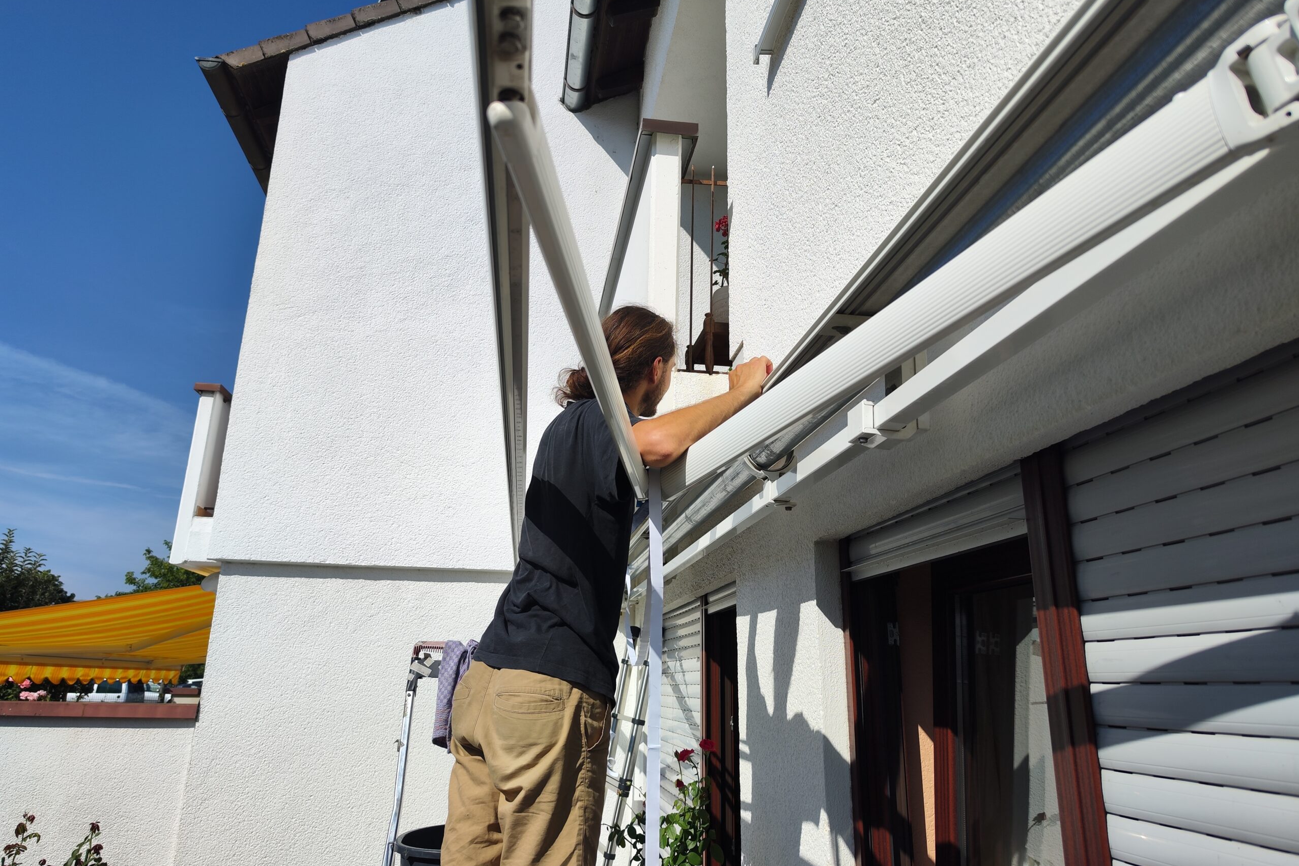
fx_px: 866
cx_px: 651
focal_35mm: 24
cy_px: 401
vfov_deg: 53.1
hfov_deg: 73.7
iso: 50
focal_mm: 7.01
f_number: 1.69
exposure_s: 1/1623
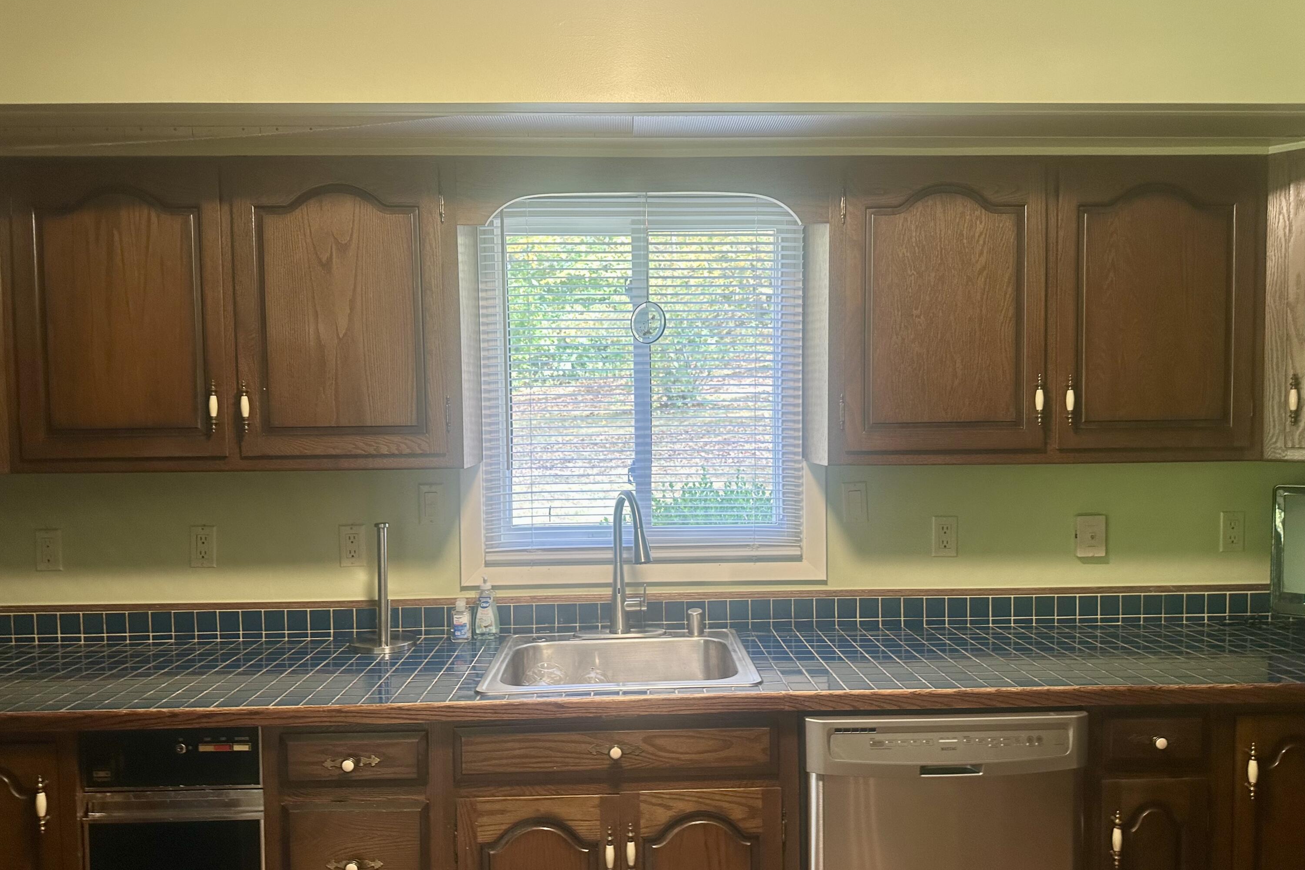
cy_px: 456
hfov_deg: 71.5
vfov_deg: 51.3
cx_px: 653
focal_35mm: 25
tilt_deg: -2.1
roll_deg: +0.6
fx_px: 906
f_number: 1.78
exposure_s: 1/60
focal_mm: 6.86
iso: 125
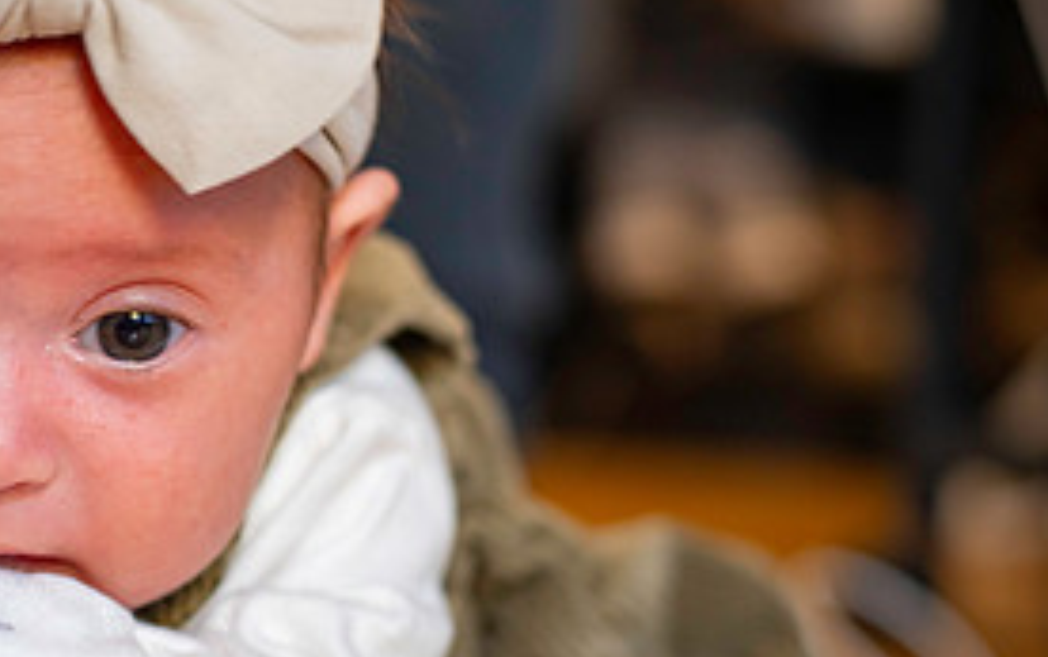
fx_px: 3059
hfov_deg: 19.1
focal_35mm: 107
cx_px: 114
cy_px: 391
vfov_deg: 12.3
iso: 1000
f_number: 3.2
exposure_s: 1/60
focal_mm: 50
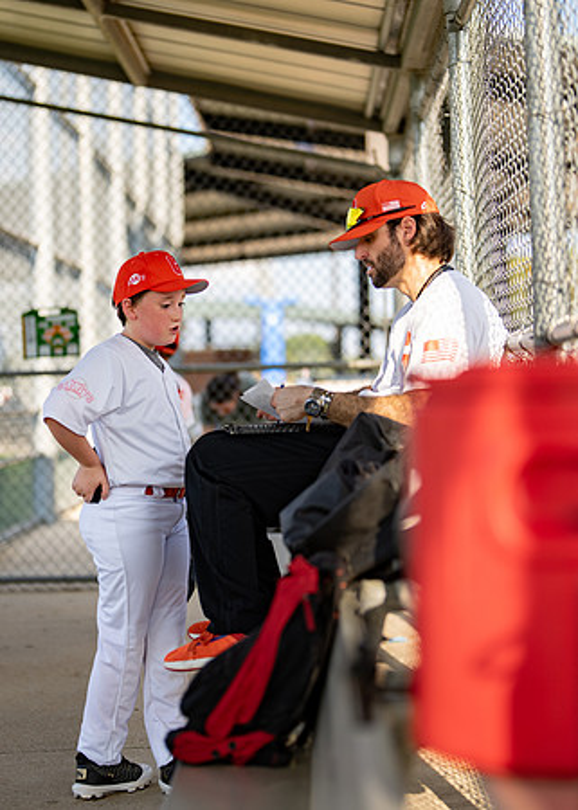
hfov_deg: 17.8
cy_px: 367
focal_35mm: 80
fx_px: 1848
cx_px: 266
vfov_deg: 24.7
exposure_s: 1/2500
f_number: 1.2
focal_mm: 50
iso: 100
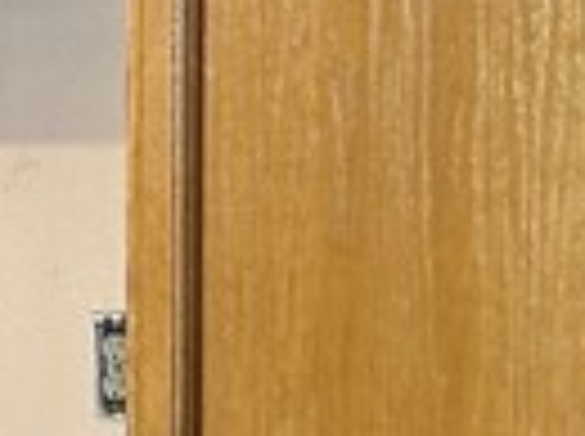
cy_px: 481
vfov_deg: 7.2
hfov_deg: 8.2
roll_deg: +4.4
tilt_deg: -4.3
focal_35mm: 205
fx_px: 3458
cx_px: -1184
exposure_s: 1/120
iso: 125
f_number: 1.5
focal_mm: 5.7
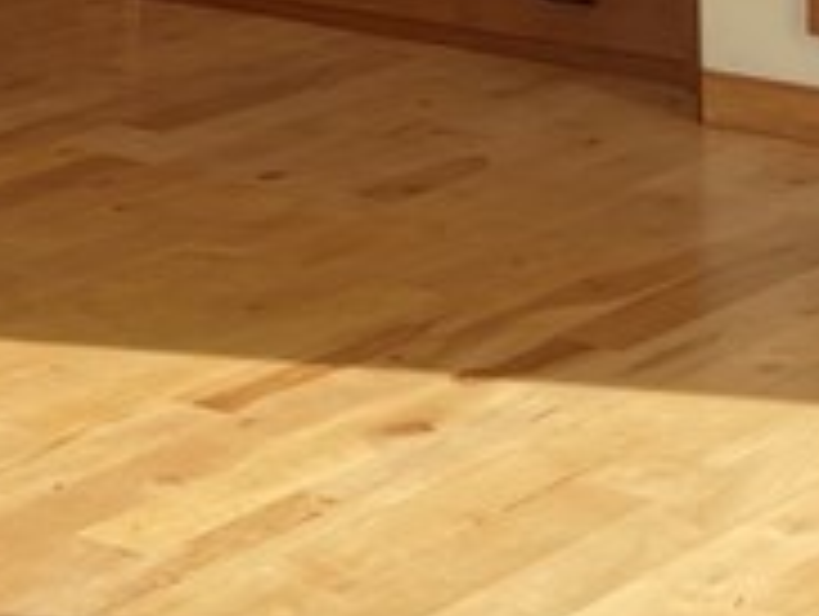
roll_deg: +0.2
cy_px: -585
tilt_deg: -0.5
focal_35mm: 146
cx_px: -310
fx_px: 3459
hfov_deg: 13.0
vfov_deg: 9.6
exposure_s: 1/309
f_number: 1.8
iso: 32
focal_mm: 4.25
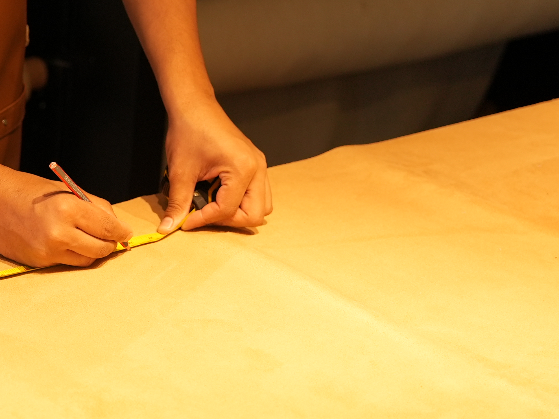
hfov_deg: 18.6
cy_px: 194
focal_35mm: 103
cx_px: -5
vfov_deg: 14.4
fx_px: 1663
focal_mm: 50
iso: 800
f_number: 4
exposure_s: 1/100
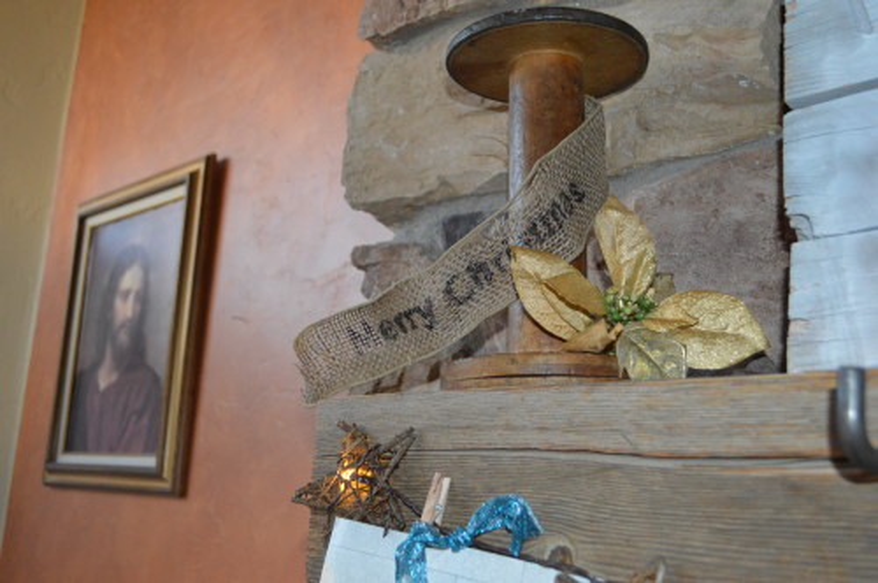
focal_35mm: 39
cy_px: 292
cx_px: 439
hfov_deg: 49.6
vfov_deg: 34.1
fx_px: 950
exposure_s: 1/60
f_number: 4.2
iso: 2200
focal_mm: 26
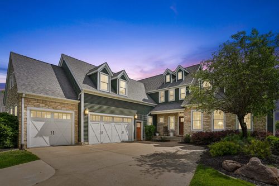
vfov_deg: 73.7
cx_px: 140
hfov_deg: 96.8
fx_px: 124
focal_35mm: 16
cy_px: 93
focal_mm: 16
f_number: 8
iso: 100
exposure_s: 1/400
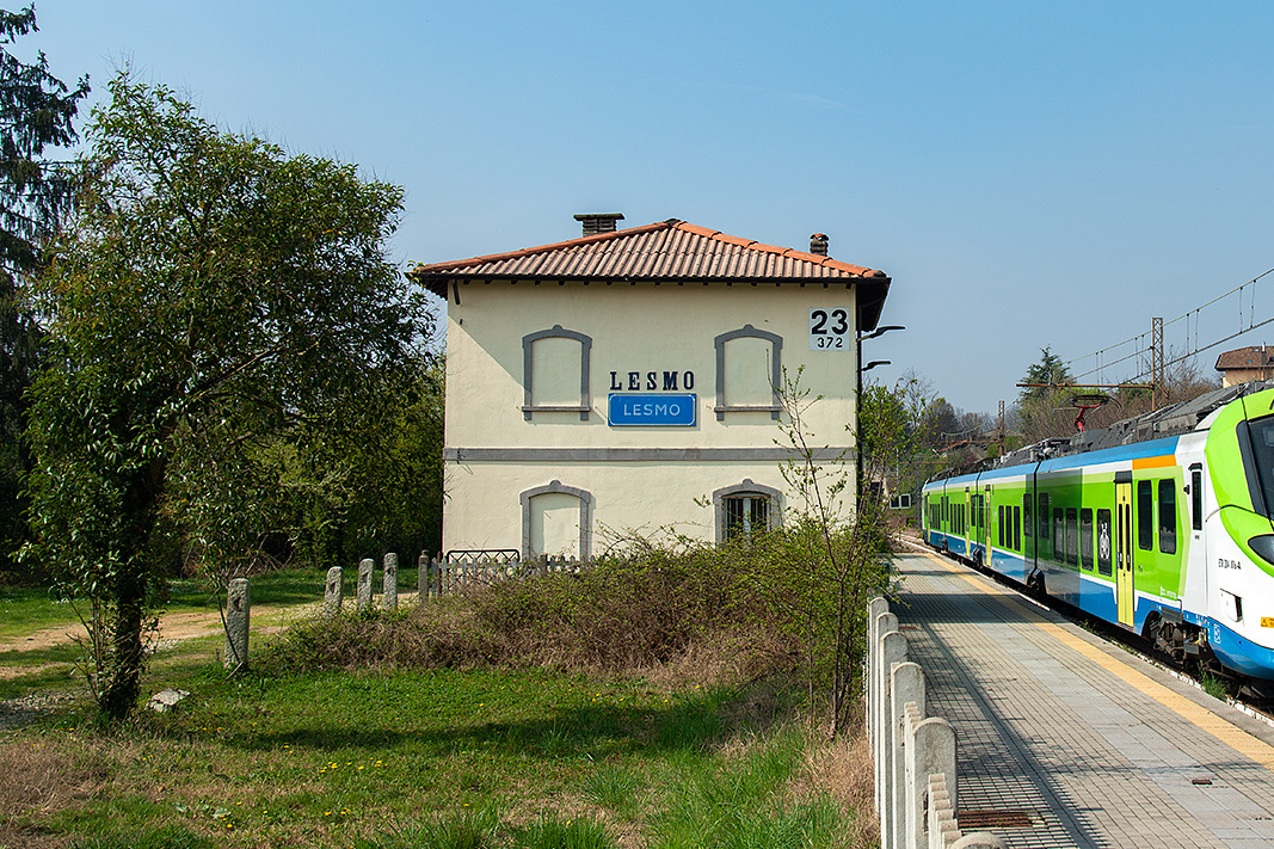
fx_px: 1804
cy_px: 309
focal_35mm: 51
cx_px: 903
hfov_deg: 38.2
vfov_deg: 26.4
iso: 250
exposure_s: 1/800
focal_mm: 34
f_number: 6.3
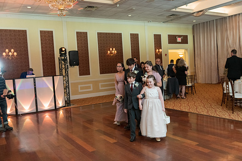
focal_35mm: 35
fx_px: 235
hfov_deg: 54.4
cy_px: 80
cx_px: 121
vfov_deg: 37.9
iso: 2800
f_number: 2.8
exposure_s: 1/125
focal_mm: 35
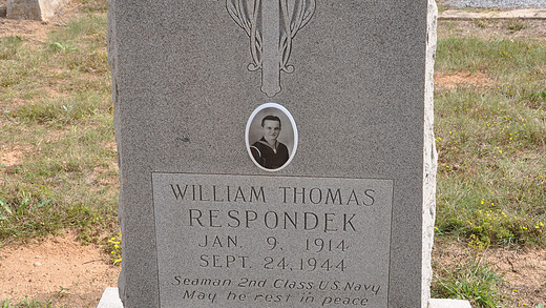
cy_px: 177
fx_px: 1014
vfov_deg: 17.2
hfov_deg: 30.1
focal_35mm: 70
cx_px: 289
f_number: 11
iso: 200
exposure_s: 1/125
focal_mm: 40
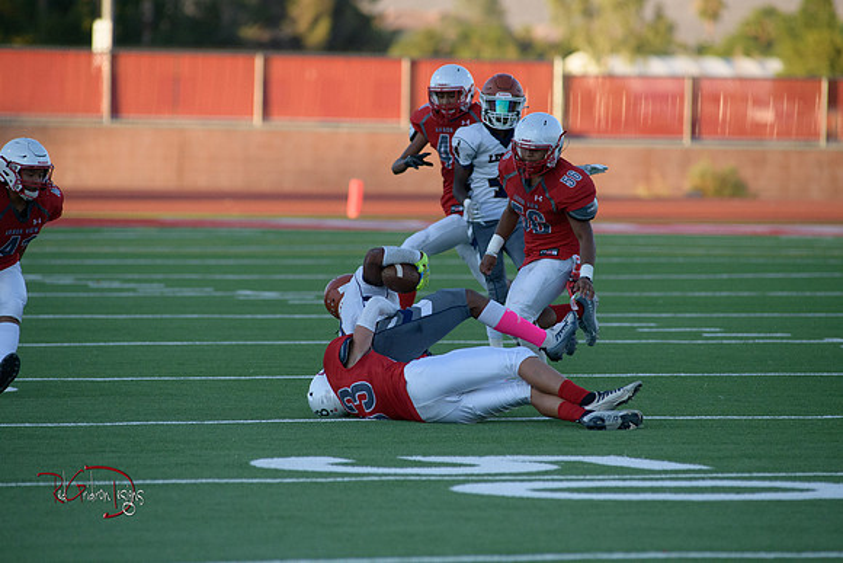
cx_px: 422
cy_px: 282
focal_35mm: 300
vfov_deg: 4.6
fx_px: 7026
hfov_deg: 6.9
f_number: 5
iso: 3200
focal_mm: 300
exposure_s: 1/6400
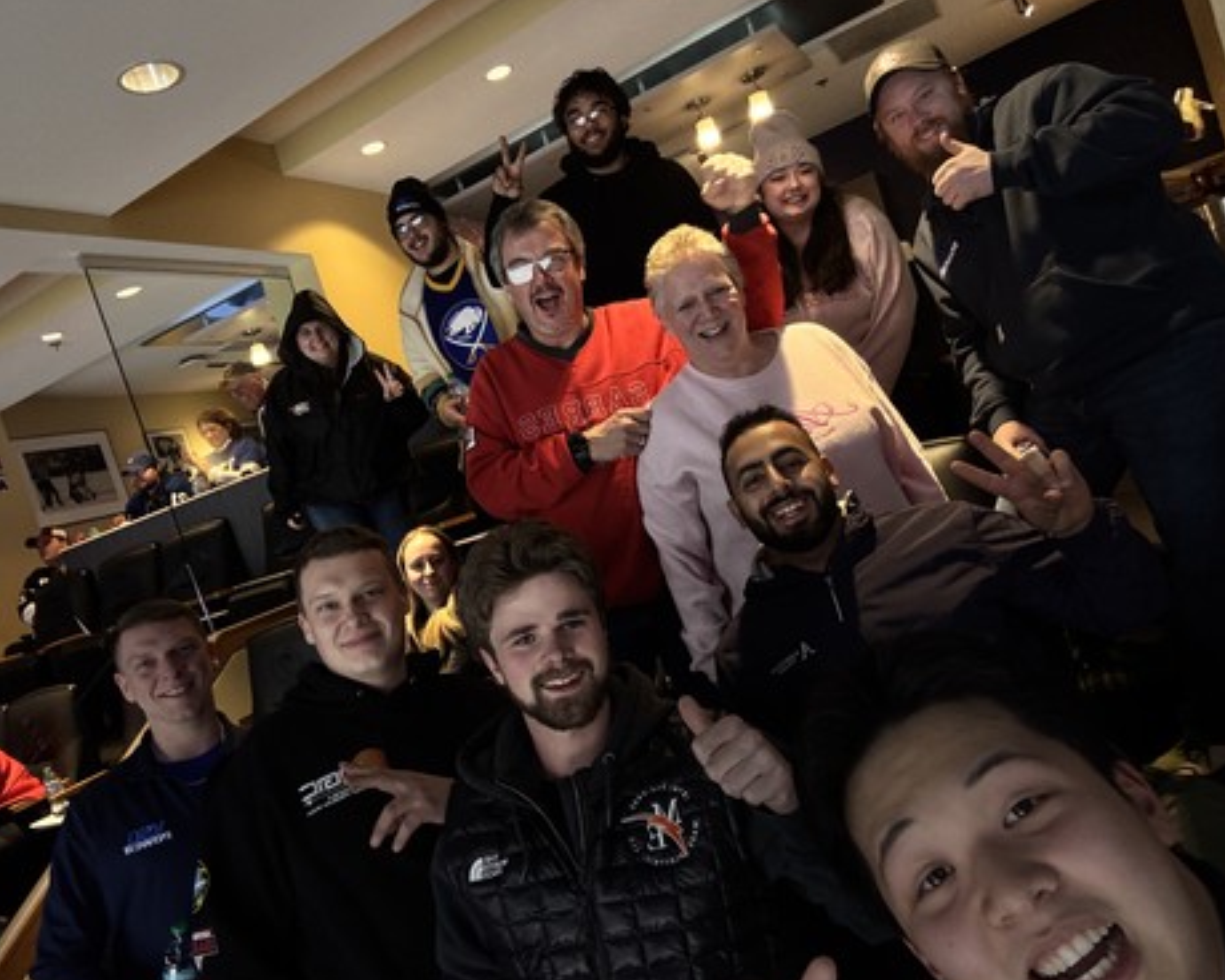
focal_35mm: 25
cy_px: 501
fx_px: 906
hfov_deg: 67.9
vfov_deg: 56.8
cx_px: 551
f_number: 1.9
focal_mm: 2.69
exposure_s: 1/60
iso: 160
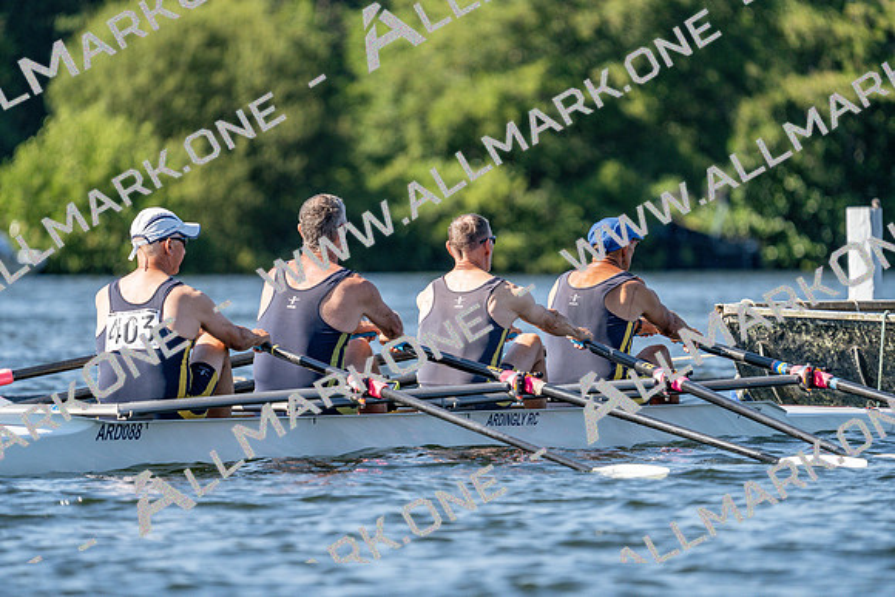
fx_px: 10966
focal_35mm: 441
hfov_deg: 4.7
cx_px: 448
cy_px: 298
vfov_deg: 3.1
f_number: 6.3
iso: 500
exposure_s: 1/1600
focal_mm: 441
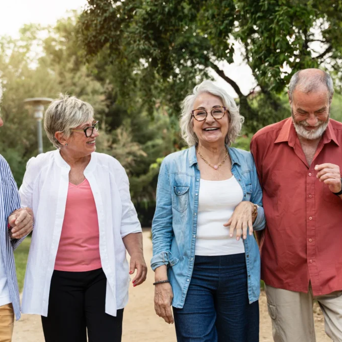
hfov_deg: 29.5
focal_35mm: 58
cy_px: 173
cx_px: 148
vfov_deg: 29.6
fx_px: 648
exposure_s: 1/250
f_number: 3.2
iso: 500
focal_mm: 45
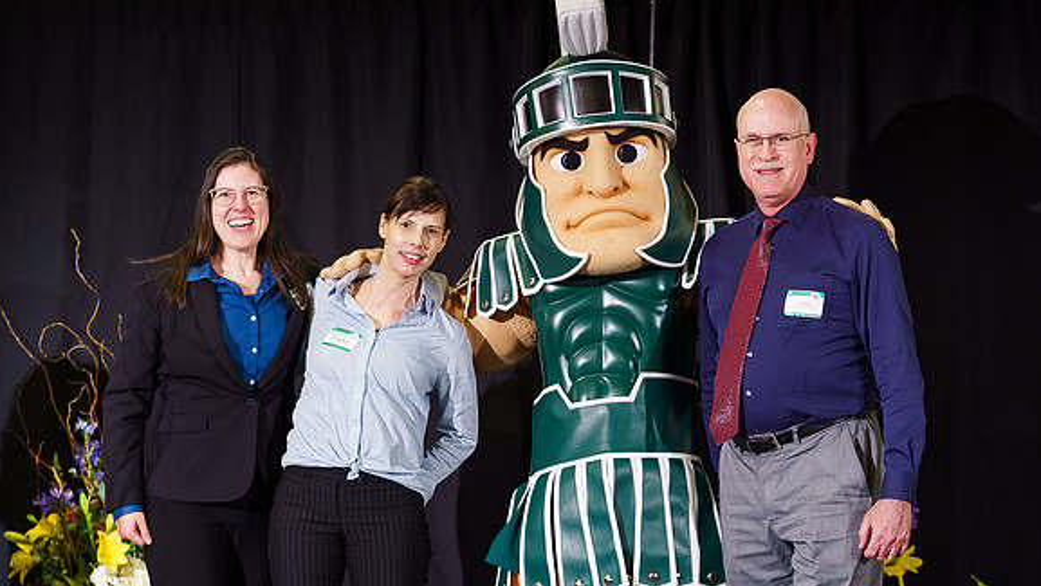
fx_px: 2623
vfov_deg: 12.8
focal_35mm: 95
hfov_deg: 22.4
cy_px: 309
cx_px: 505
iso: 1600
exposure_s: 1/160
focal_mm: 74
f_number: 2.8
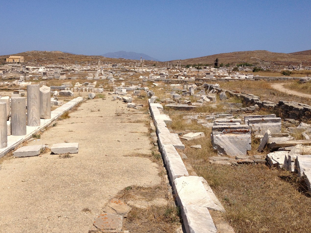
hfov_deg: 42.7
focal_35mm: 44
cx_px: 126
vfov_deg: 32.9
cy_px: 116
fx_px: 395
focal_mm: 4.28
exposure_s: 1/3247
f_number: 2.4
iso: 50
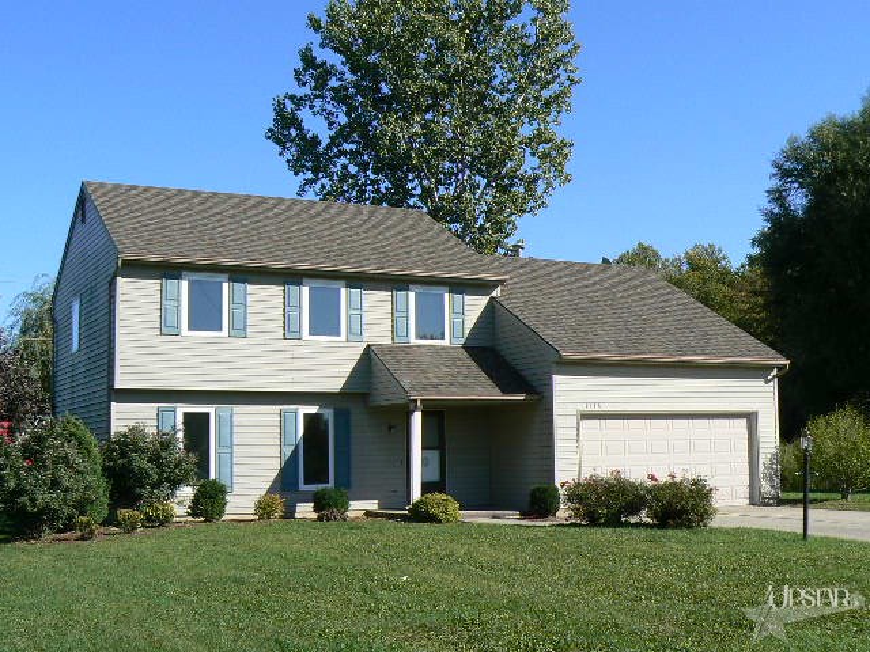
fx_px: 1131
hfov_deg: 42.1
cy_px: 326
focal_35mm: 45
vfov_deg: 32.2
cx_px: 435
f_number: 6.3
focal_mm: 6
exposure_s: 1/400
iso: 80
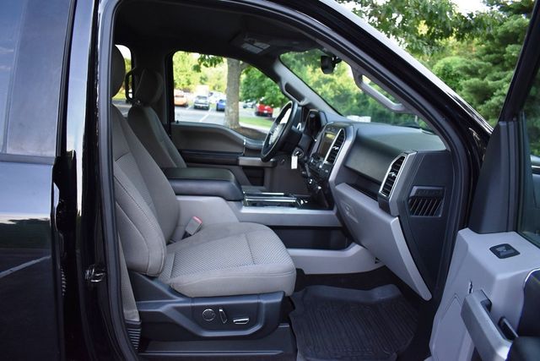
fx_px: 405
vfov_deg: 48.0
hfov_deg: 67.4
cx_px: 270
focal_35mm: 27
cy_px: 180
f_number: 3.5
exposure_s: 1/250
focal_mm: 18
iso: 500
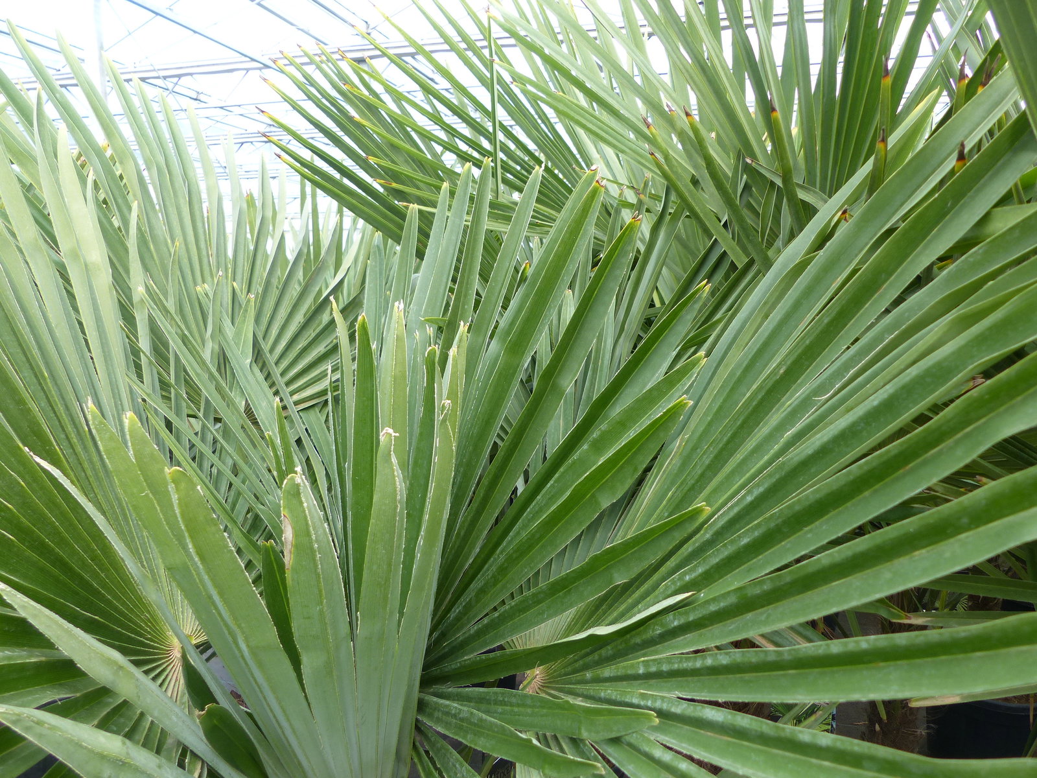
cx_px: 518
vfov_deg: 54.9
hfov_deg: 69.4
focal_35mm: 25
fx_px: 749
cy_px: 389
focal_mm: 4.5
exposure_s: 1/125
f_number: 2.8
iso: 100
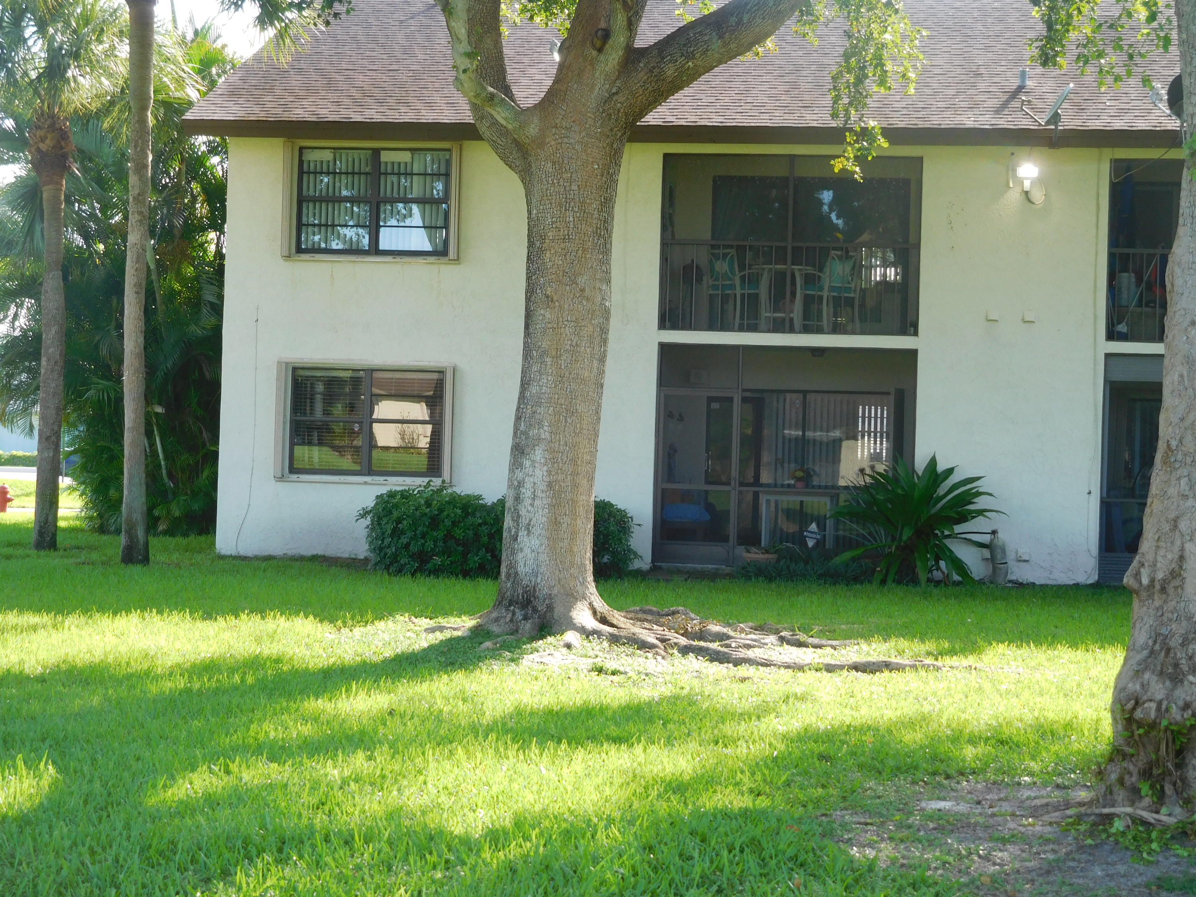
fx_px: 2419
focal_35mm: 70
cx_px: 598
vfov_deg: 21.0
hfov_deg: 27.8
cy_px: 448
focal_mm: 12.5
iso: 125
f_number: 4.5
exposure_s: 1/80
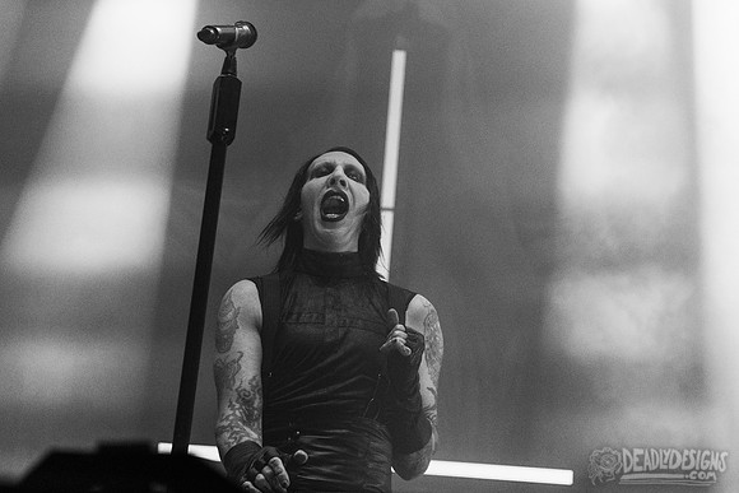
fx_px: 1853
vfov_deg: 15.1
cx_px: 453
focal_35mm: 90
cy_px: 175
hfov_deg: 22.5
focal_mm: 70
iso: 1250
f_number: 4
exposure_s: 1/800
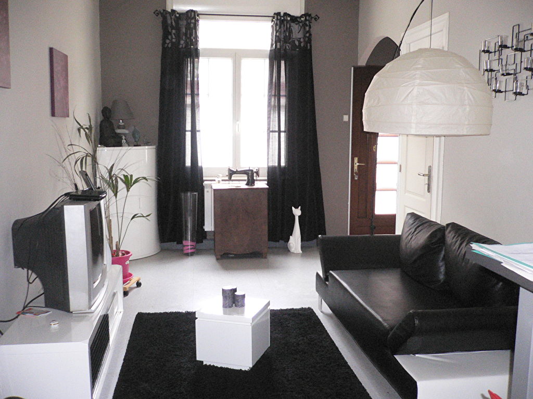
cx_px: 266
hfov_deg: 52.6
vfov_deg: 40.7
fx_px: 539
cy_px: 200
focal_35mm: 35
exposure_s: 1/60
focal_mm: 5.8
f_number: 2.8
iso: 400
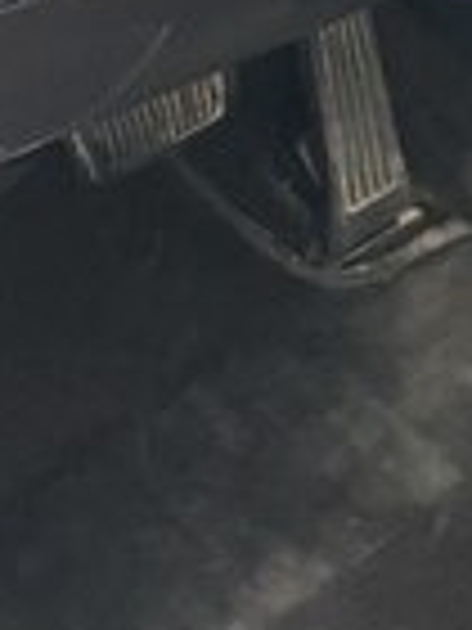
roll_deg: -9.4
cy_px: -166
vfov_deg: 17.9
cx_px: 674
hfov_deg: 13.6
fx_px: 1873
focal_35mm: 103
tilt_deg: -30.5
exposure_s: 1/33
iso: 40
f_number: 2.2
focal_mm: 4.15
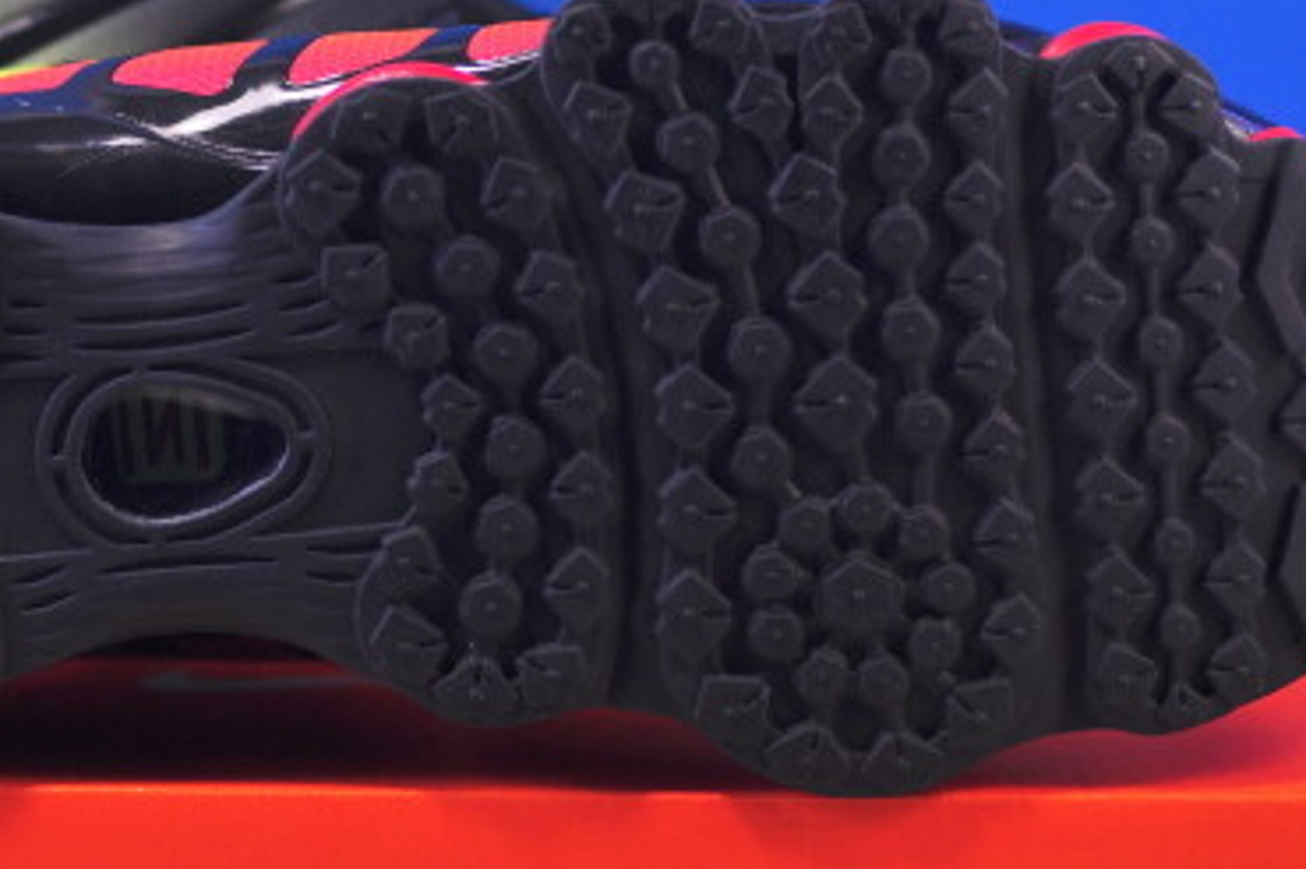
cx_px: 335
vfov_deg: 8.4
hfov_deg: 12.7
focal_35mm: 162
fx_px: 5872
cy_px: 26
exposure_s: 1/320
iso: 250
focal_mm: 50
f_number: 2.5
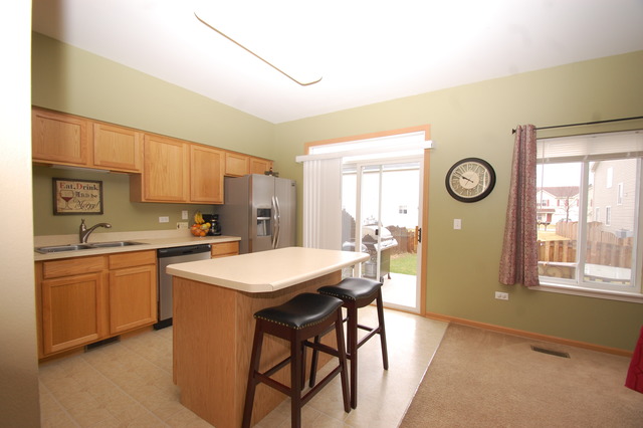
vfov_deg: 77.3
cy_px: 214
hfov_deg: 100.4
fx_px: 268
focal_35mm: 15
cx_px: 322
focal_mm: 10
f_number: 5.6
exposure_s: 1/125
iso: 400
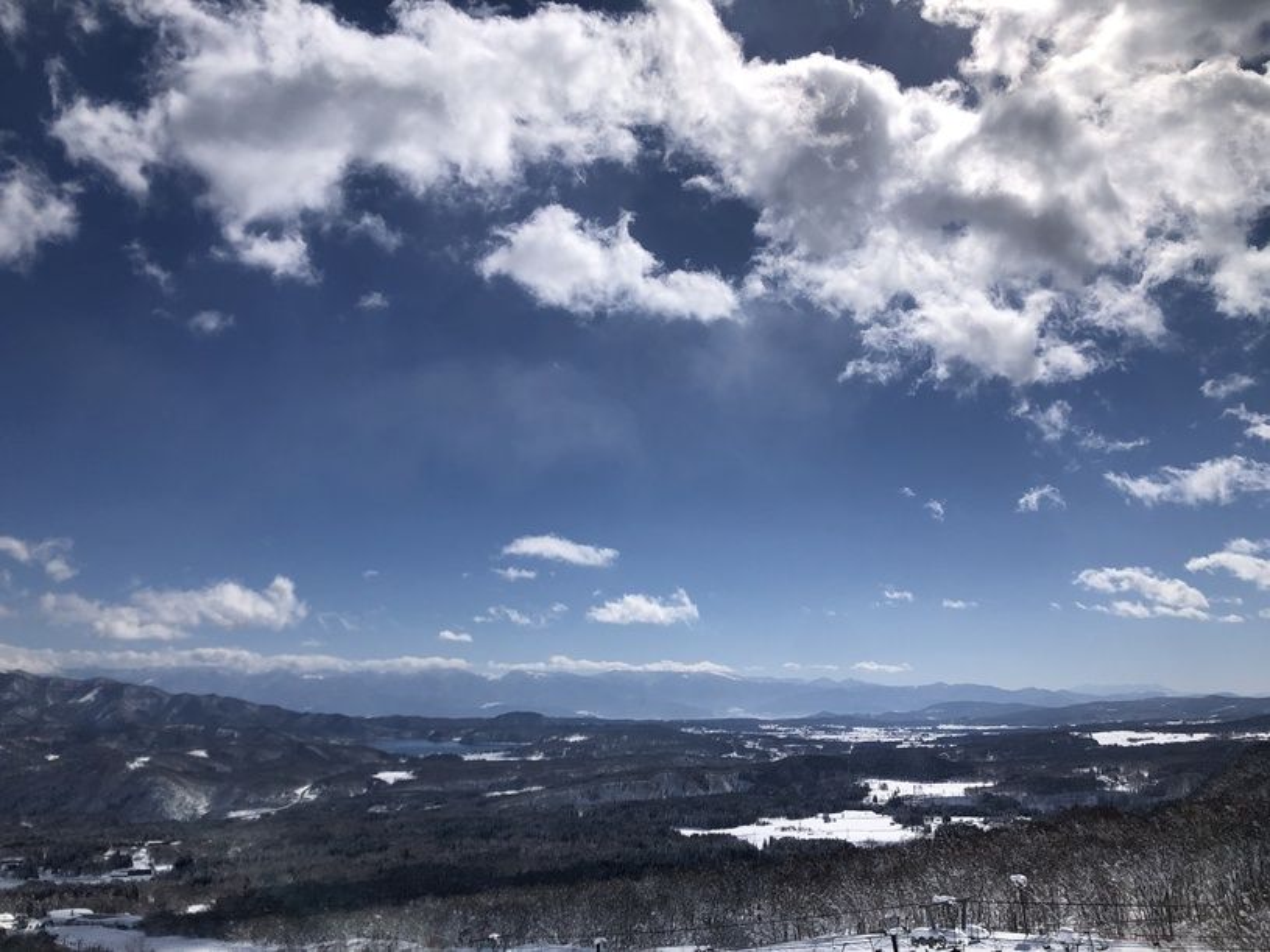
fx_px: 1027
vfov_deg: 49.7
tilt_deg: +14.0
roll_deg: +1.2
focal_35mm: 28
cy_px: 476
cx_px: 635
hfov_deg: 63.5
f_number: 1.8
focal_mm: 4
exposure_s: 1/12048
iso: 25
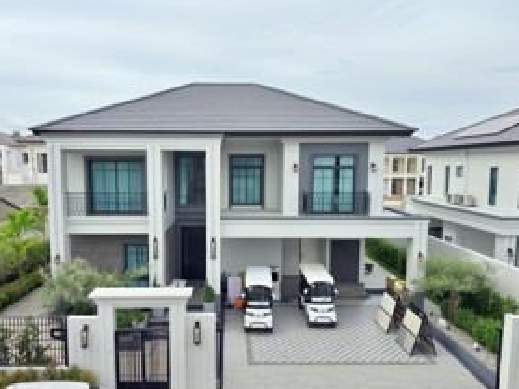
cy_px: 208
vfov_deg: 46.7
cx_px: 232
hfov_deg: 59.8
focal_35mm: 30
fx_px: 450
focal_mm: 8.67
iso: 130
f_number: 1.8
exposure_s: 1/20
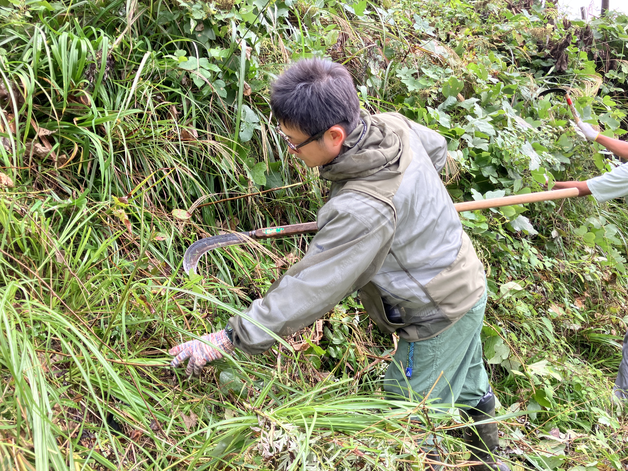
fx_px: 508
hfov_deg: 63.4
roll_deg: -2.2
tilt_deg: -4.3
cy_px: 236
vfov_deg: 49.7
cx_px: 314
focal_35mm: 28
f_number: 1.8
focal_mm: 3.99
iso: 32
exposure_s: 1/121
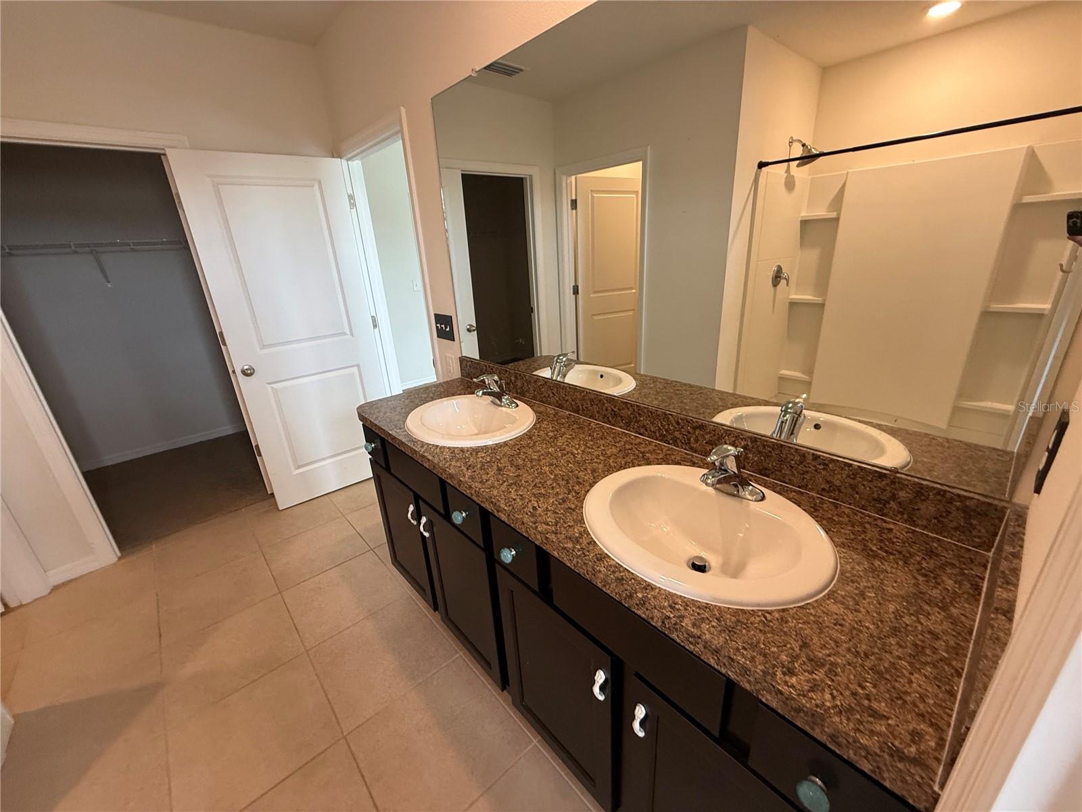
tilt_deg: -20.5
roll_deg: +2.9
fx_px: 438
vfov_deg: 85.7
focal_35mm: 14
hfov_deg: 102.1
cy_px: 406
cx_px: 541
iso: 160
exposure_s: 1/60
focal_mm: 2.22
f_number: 2.2
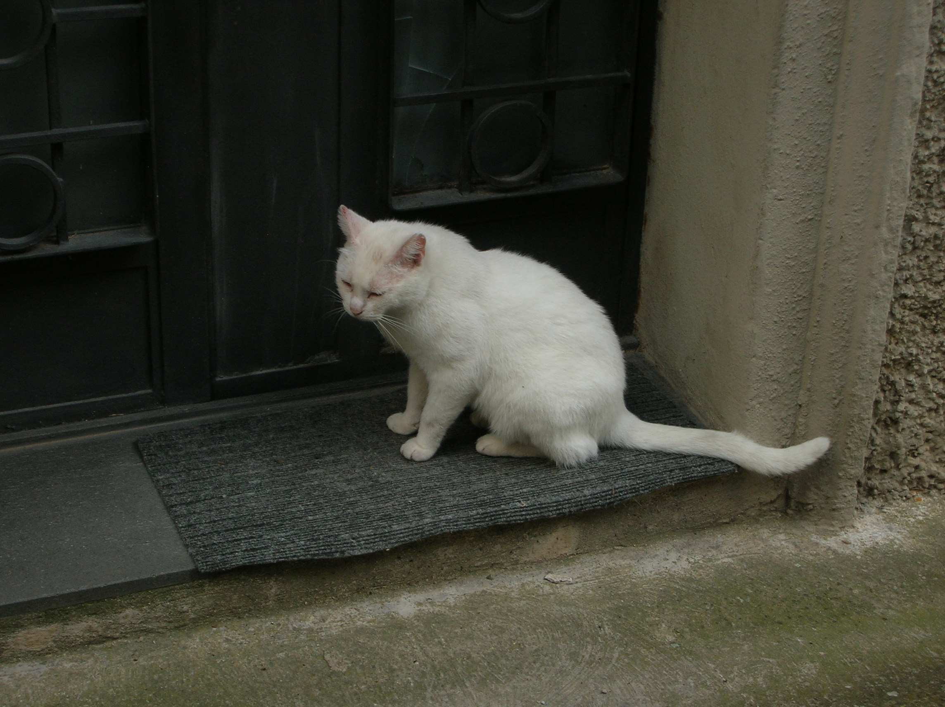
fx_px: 1800
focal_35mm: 66
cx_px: 472
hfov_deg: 29.4
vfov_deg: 22.2
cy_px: 354
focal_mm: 11
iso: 50
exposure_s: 1/133
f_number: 3.8
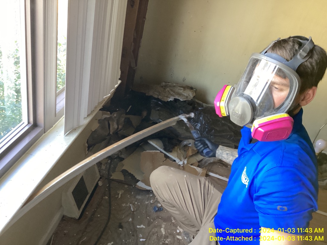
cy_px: 122
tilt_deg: -31.5
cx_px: 164
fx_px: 293
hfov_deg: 58.4
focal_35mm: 31
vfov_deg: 45.4
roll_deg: -14.0
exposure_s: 1/50
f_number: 2.4
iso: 200
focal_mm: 3.3
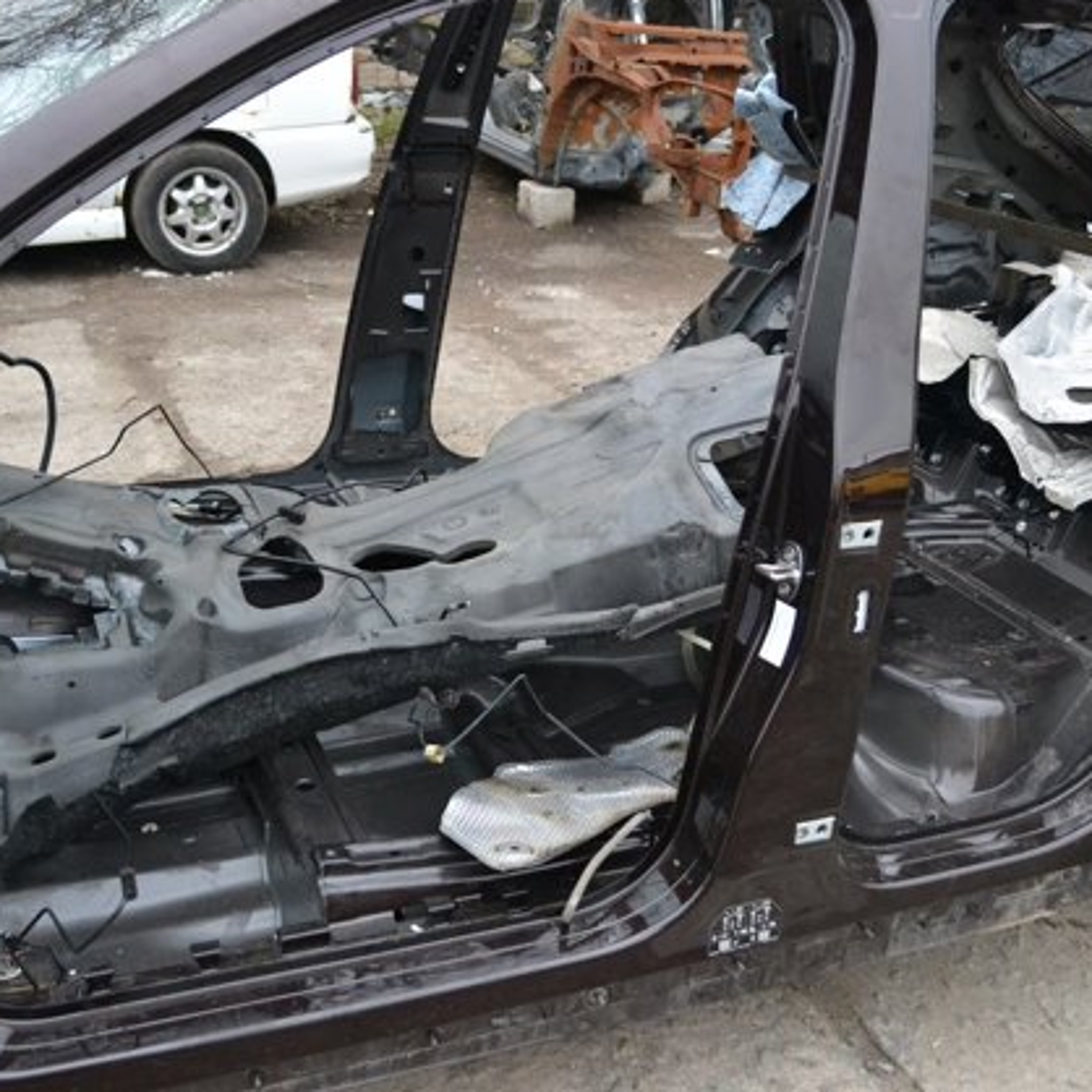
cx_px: 533
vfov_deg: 42.8
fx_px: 1392
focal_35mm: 39
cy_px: 538
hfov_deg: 42.8
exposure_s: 1/500
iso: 1800
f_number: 3.8
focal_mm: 20
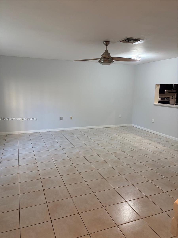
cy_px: 119
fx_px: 178
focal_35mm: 26
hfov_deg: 53.1
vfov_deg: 67.3
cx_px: 89
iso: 200
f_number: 1.6
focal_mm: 5.96
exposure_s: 1/120
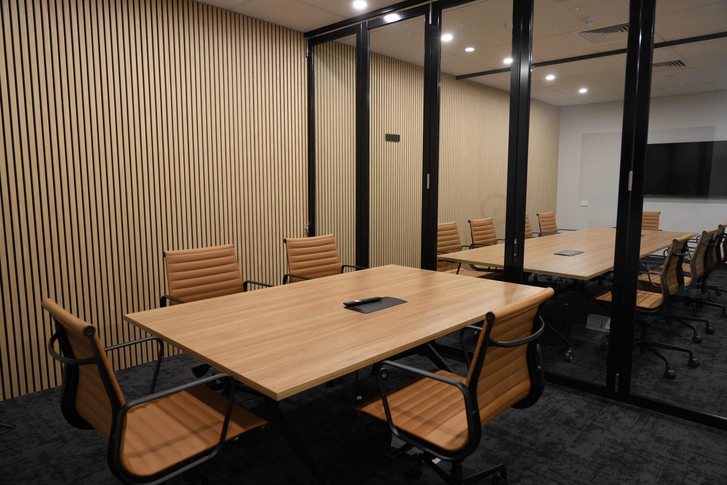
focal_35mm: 24
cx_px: 364
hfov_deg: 73.7
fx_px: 485
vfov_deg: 53.1
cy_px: 242
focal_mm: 24
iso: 1000
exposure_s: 1/30
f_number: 4
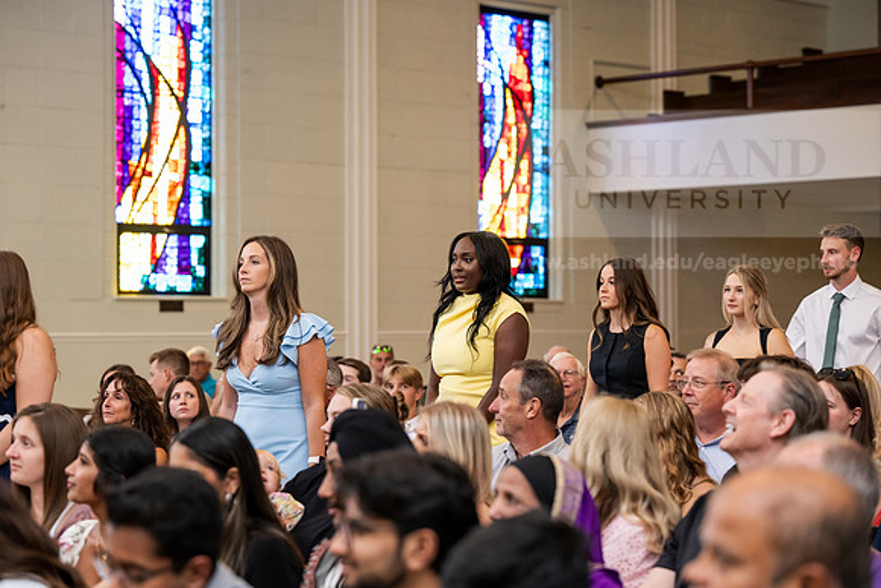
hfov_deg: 23.1
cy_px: 294
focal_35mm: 88
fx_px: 2154
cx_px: 440
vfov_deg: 15.5
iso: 2000
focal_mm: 88
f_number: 3.2
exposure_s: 1/200
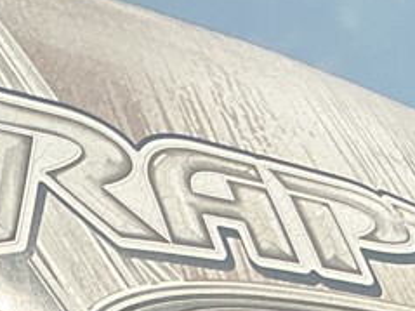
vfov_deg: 6.9
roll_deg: -1.1
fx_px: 2325
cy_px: 907
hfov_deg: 9.5
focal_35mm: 194
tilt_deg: +4.5
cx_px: -415
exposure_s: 1/978
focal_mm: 3
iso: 25
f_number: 1.8
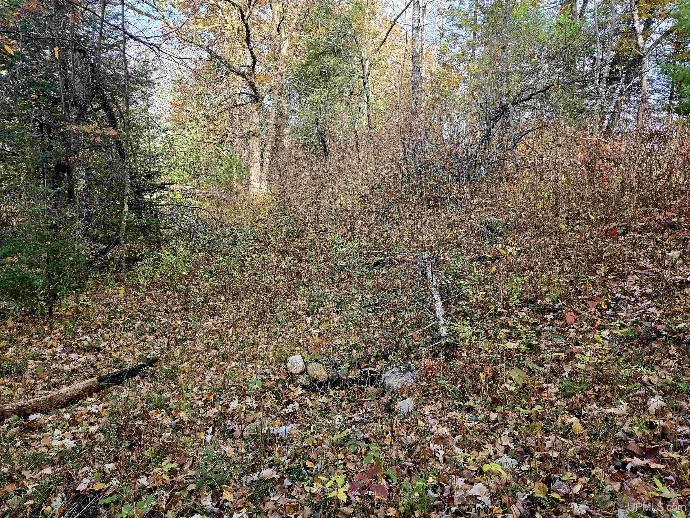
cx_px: 345
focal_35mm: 23
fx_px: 458
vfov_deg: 58.9
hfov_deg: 73.9
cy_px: 259
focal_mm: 5.4
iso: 32
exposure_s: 1/182
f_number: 1.8
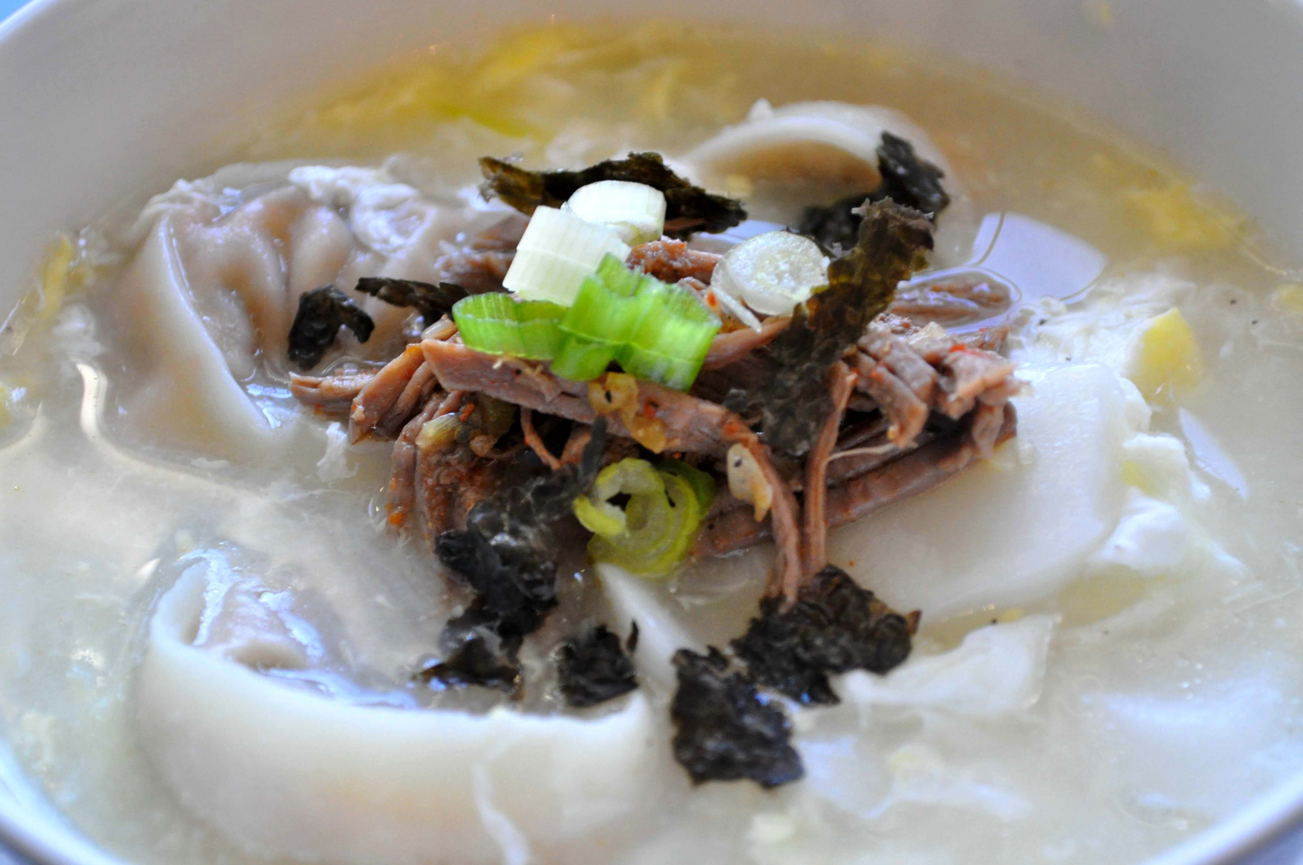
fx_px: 2820
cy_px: 432
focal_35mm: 78
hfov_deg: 26.0
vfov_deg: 17.4
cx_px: 652
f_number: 5.6
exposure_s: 1/40
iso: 1600
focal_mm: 52
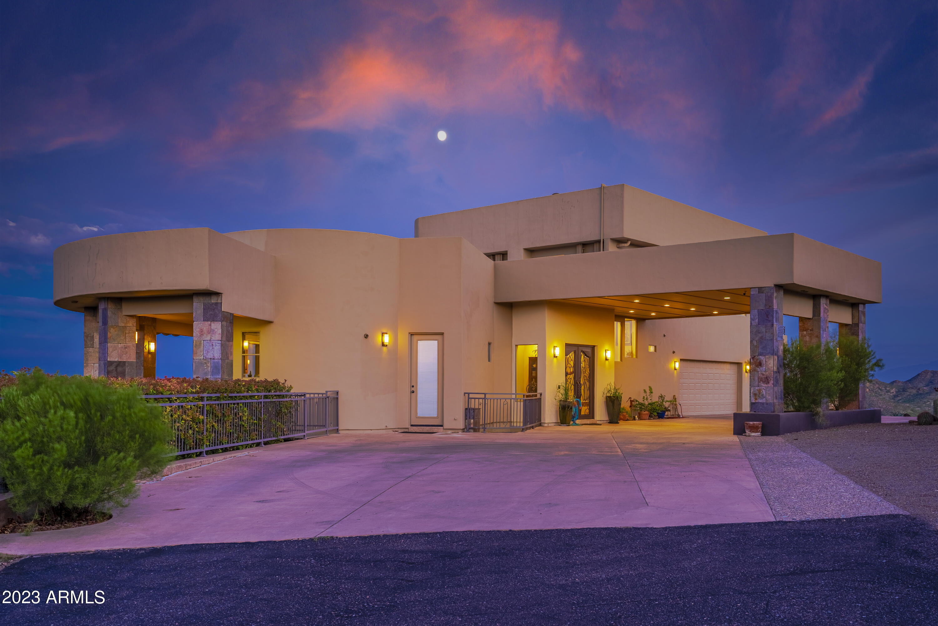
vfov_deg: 41.1
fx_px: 834
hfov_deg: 58.7
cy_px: 313
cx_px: 469
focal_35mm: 32
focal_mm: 32
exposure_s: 1/160
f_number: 5
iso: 100
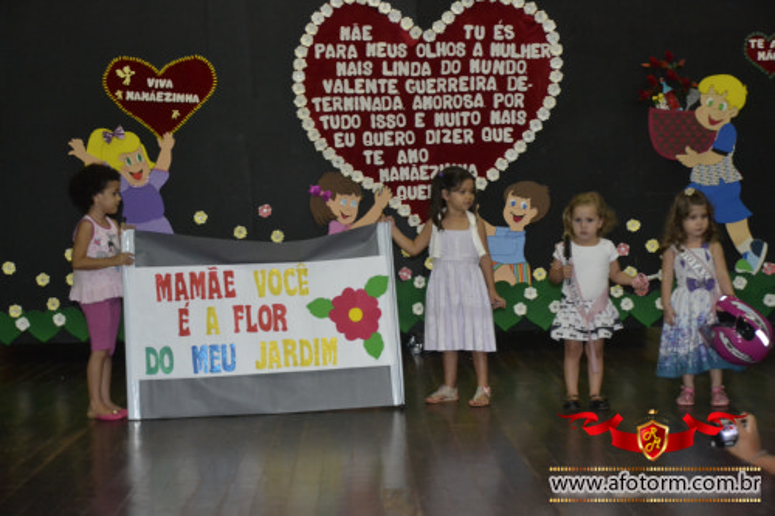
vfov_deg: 18.9
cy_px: 258
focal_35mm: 72
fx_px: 1549
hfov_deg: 28.1
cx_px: 388
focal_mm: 48
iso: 3200
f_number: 4.8
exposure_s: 1/60
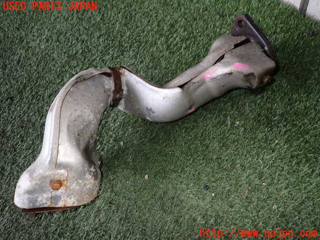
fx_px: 231
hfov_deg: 69.4
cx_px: 160
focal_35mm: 25
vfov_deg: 54.9
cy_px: 120
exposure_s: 1/30
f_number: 5.6
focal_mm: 4.5
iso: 100
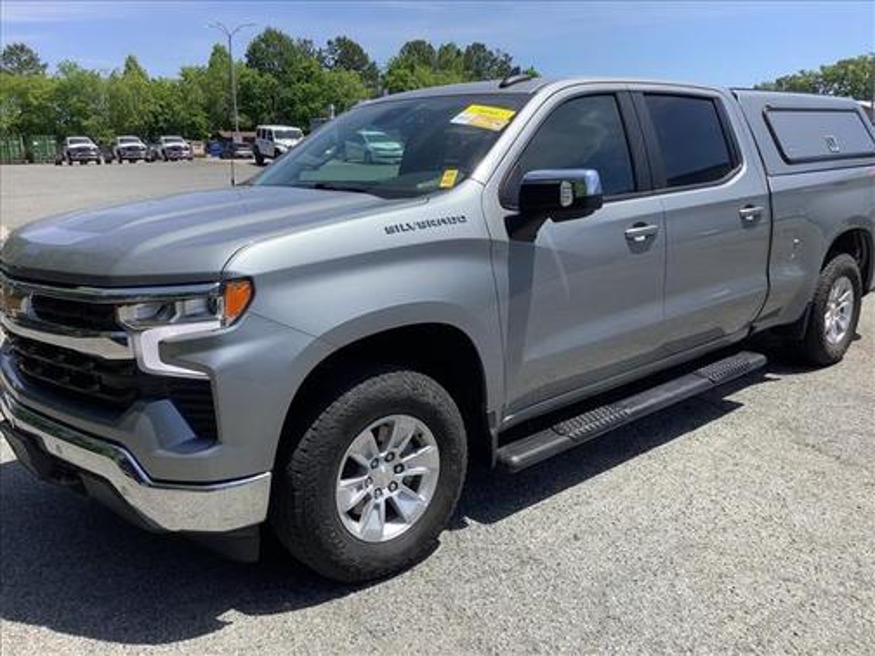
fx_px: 784
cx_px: 438
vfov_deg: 45.4
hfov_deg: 58.4
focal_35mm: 31
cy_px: 328
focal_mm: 3.3
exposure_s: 1/959
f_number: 2.4
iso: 25
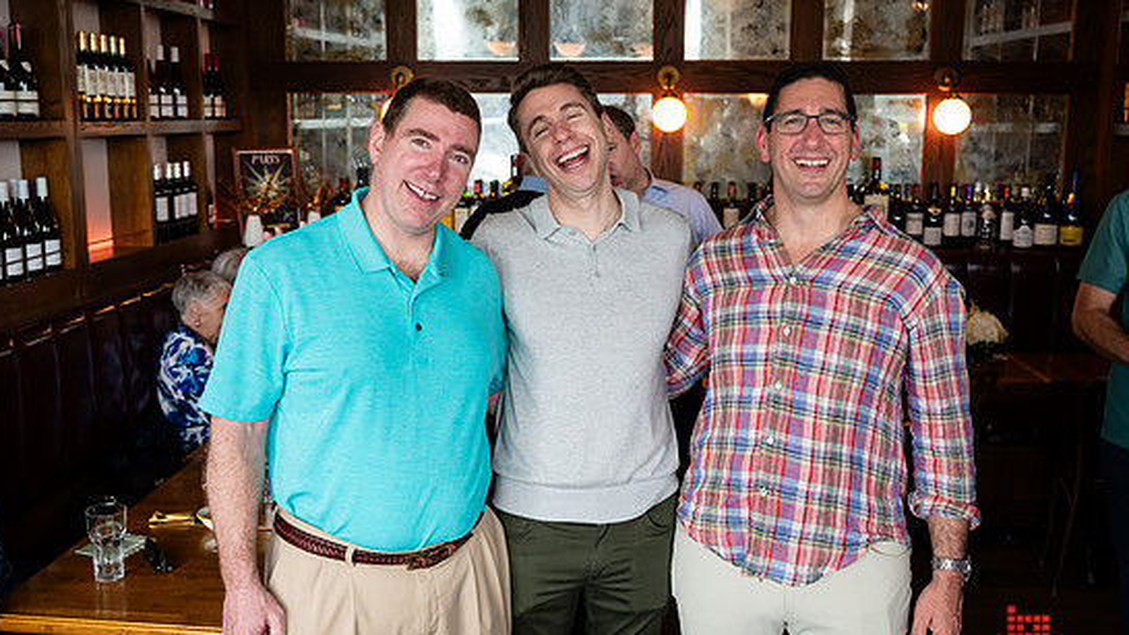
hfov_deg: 54.0
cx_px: 544
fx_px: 1108
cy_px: 298
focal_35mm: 37
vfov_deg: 32.0
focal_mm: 29
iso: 1600
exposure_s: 1/320
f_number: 4
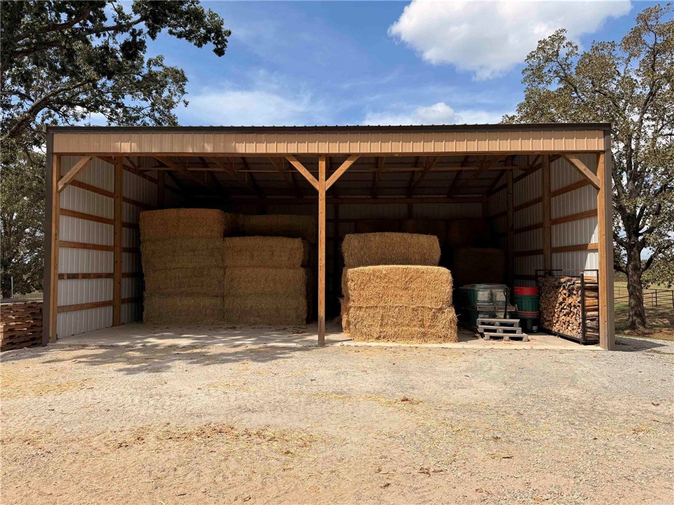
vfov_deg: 56.8
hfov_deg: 71.6
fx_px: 467
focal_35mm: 24
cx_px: 337
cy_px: 252
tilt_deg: +3.4
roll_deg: -0.1
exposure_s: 1/4673
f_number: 1.78
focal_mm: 6.76
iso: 80
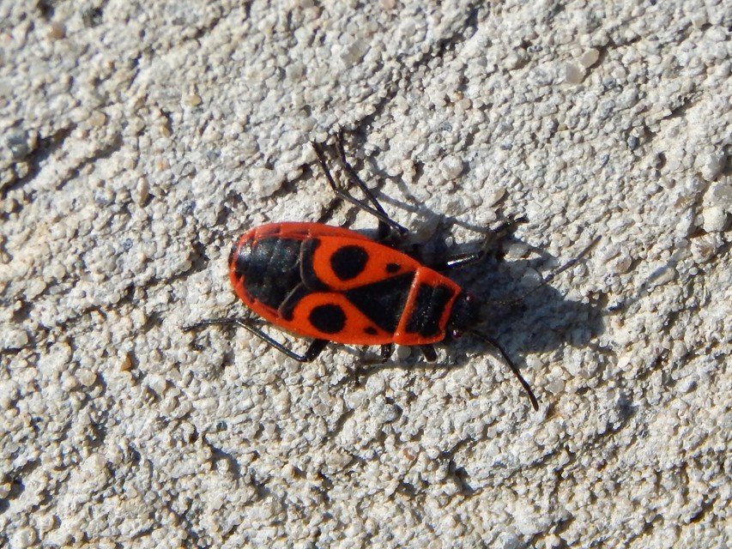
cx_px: 366
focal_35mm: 232
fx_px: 4907
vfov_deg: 6.4
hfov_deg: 8.5
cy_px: 274
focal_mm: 41.7
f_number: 5.6
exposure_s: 1/800
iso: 125
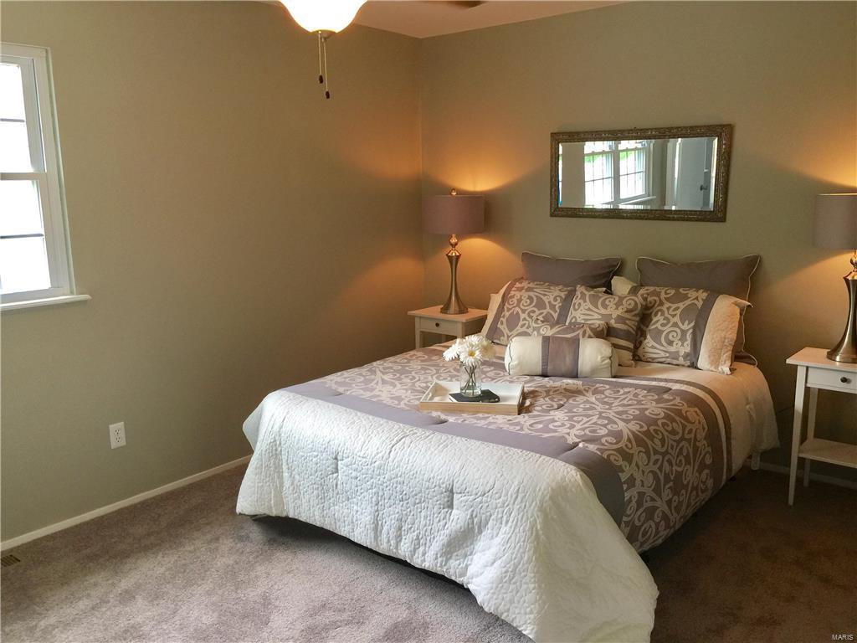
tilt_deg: -9.7
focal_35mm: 29
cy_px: 322
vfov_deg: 48.2
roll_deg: -0.1
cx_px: 428
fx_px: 718
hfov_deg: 61.7
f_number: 2.2
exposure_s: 1/30
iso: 32
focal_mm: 4.15
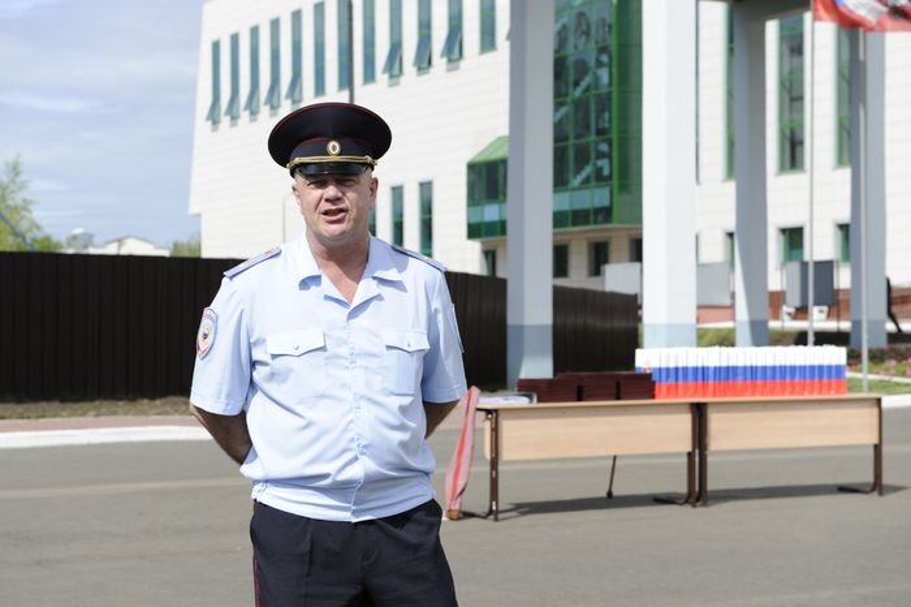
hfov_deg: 28.9
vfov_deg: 19.4
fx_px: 1770
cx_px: 456
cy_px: 304
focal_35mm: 70
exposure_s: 1/800
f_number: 7.1
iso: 250
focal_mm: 70
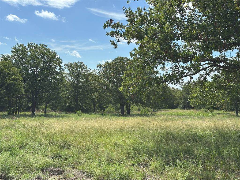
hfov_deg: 39.7
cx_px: 120
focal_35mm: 48
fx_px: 333
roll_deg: -1.1
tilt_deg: +2.0
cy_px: 90
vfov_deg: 30.3
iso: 64
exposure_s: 1/4566
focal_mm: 6.86
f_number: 1.78
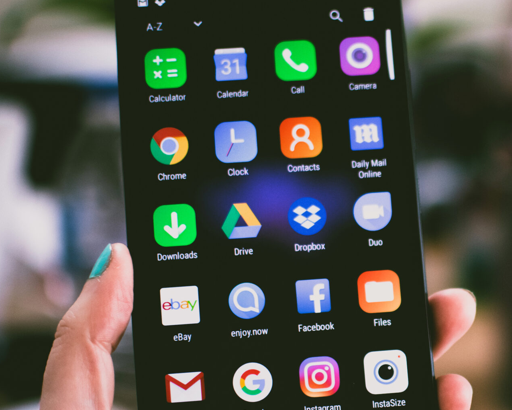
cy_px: 235
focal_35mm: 99
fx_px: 1499
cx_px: 434
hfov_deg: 19.1
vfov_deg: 15.6
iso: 320
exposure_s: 1/200
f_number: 1.8
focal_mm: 35
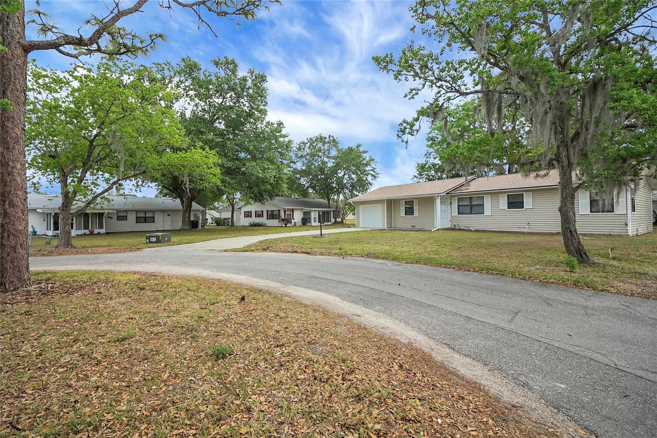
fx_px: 274
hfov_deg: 100.4
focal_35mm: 15
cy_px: 219
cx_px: 328
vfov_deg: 77.3
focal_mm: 10
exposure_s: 1/2500
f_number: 5
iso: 500
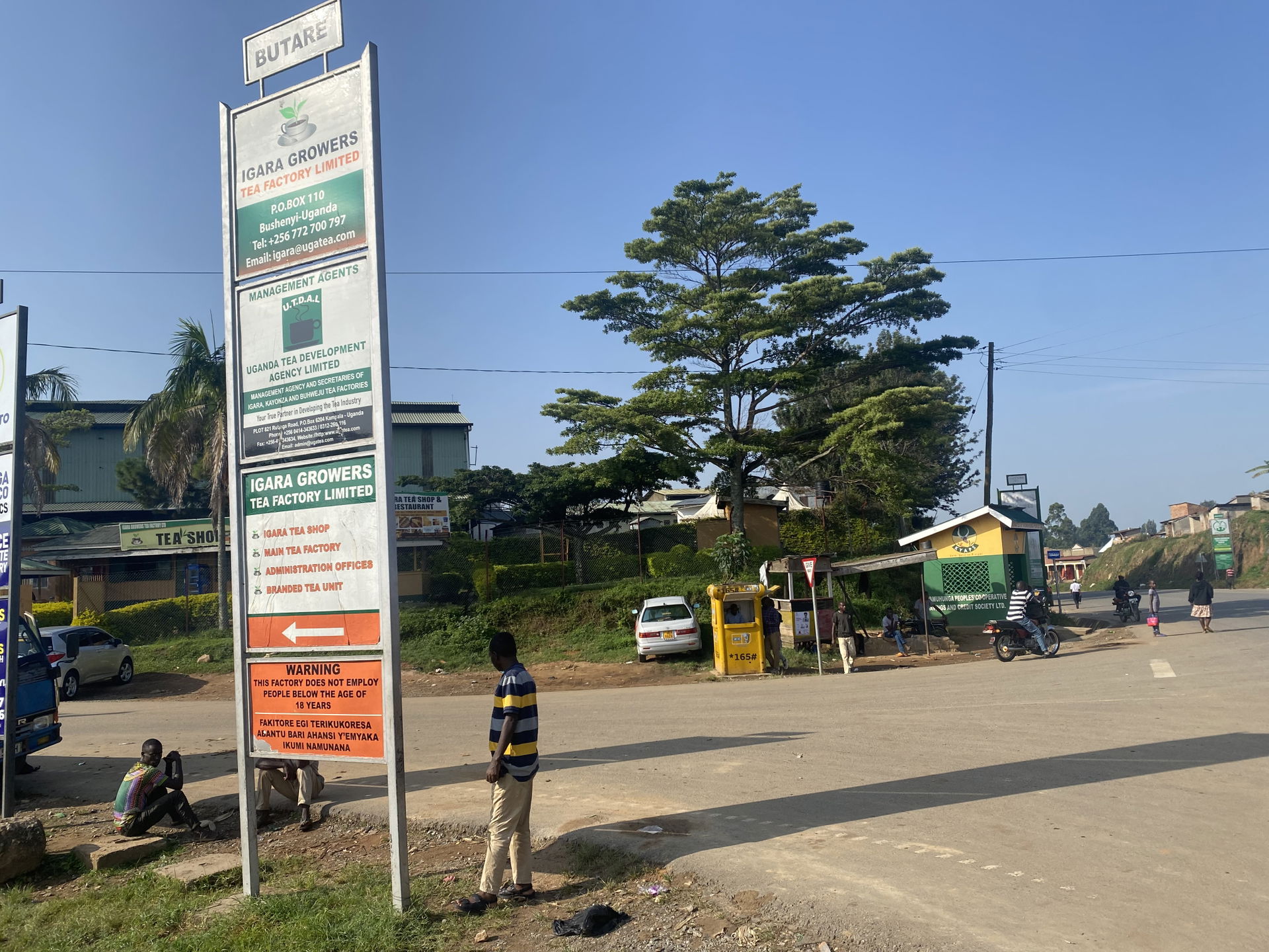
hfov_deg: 67.3
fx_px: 953
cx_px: 634
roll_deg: +4.2
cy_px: 476
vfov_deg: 53.1
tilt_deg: +5.3
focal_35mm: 26
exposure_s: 1/2967
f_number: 1.8
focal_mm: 4.25
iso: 32
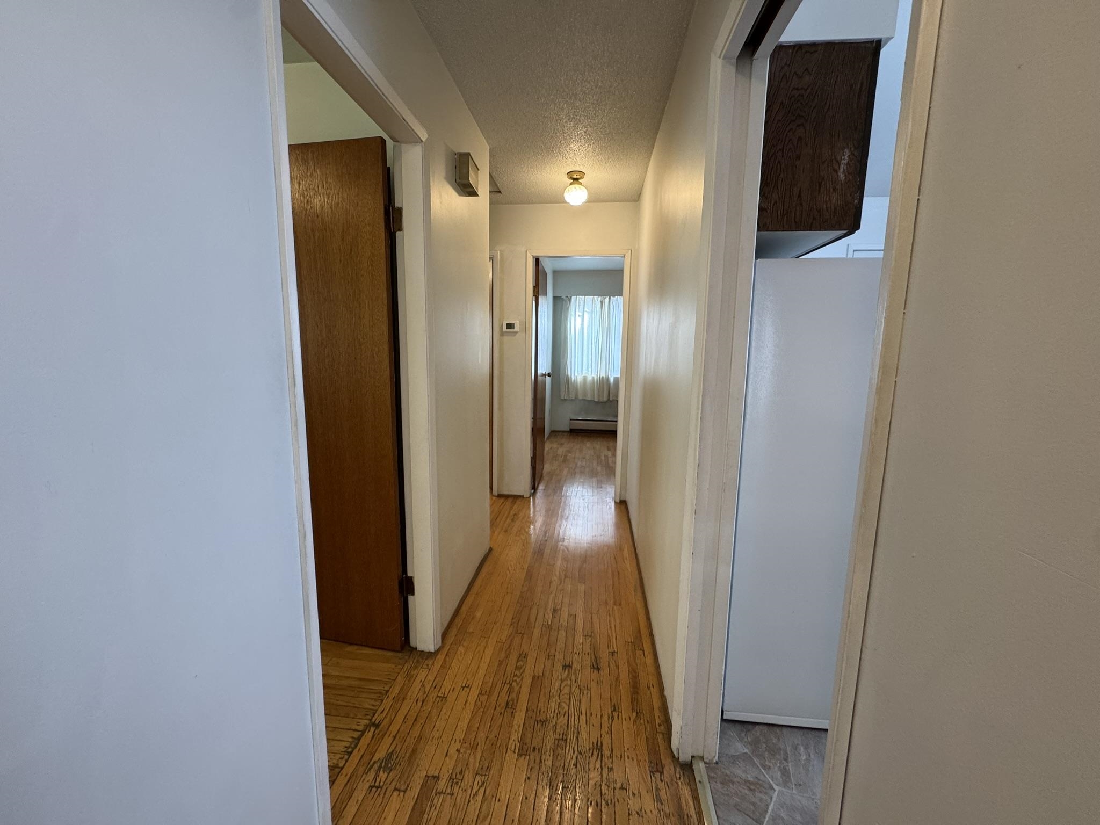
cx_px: 550
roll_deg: +0.0
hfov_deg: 102.1
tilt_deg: -7.4
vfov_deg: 85.7
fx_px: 445
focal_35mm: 14
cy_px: 412
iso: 200
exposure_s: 1/60
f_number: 2.2
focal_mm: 2.22
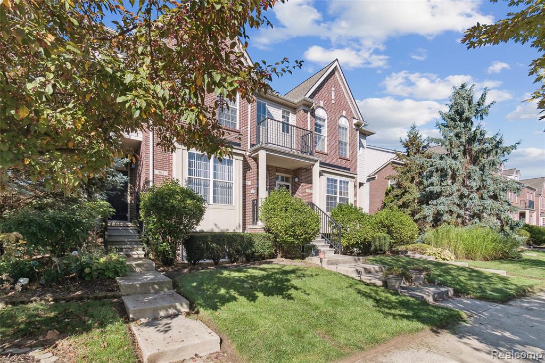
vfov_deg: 77.3
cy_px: 182
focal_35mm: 15
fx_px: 227
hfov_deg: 100.4
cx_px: 272
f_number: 8
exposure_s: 1/200
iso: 100
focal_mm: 10
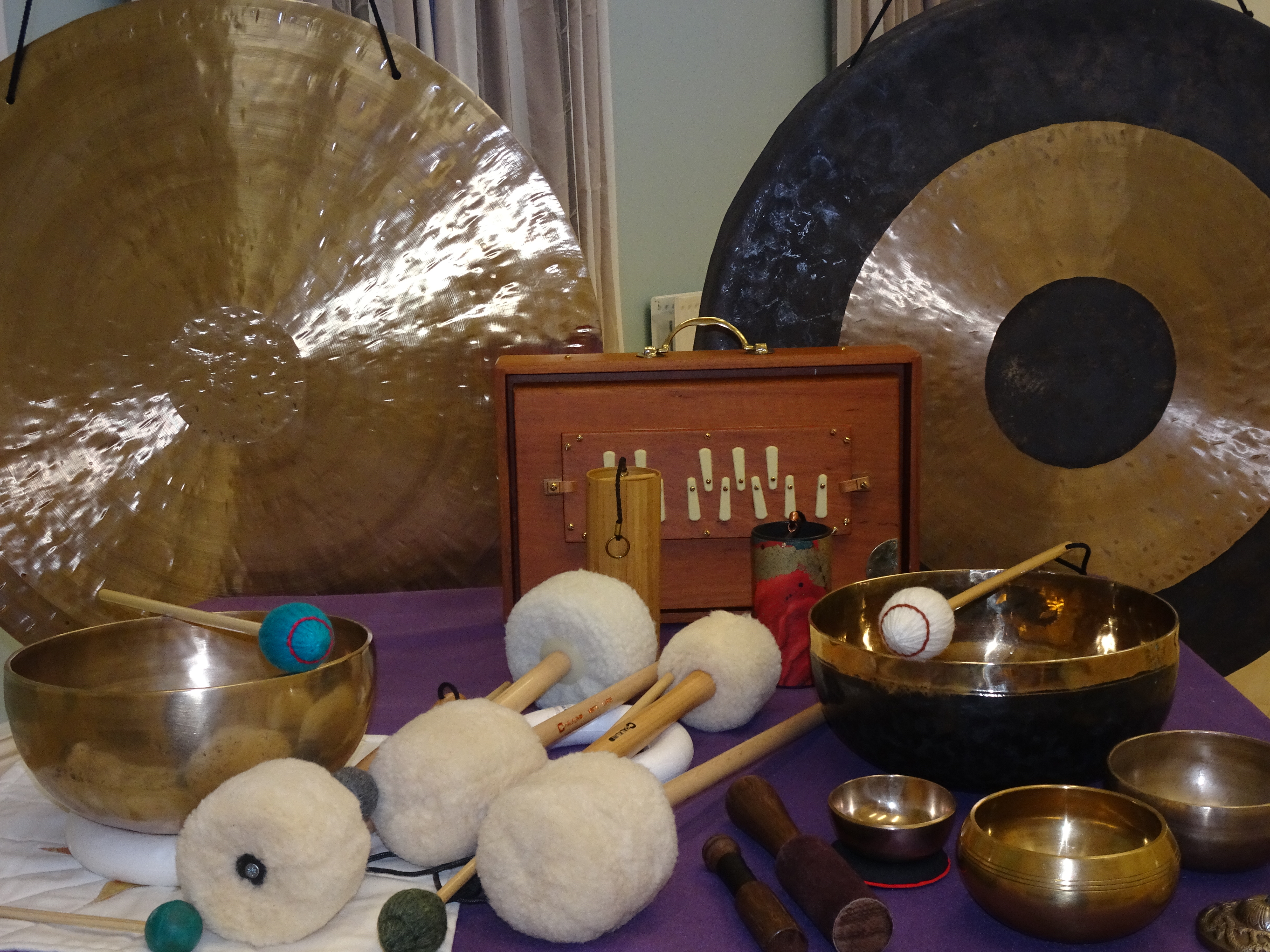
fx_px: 1468
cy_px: 476
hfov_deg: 46.8
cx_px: 635
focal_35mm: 40
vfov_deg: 36.0
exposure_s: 1/40
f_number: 4
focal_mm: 6.8
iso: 200
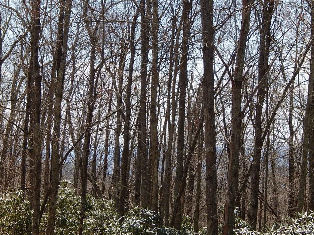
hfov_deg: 18.9
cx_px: 157
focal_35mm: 104
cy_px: 118
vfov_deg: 14.2
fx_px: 943
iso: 125
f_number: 4.5
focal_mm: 18.7
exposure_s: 1/400
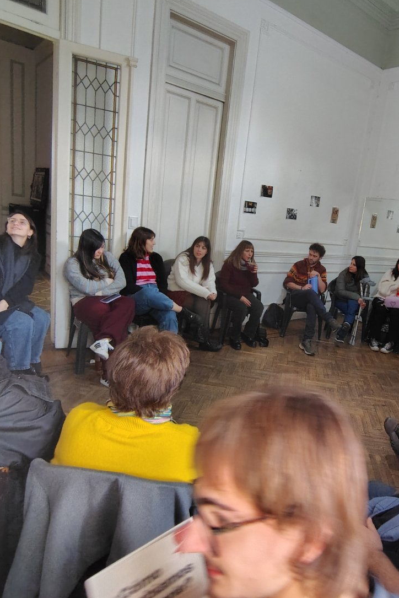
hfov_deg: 53.6
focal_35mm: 23
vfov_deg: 76.1
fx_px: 382
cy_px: 293
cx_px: 278
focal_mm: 2.13
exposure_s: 1/25
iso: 1296
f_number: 2.2
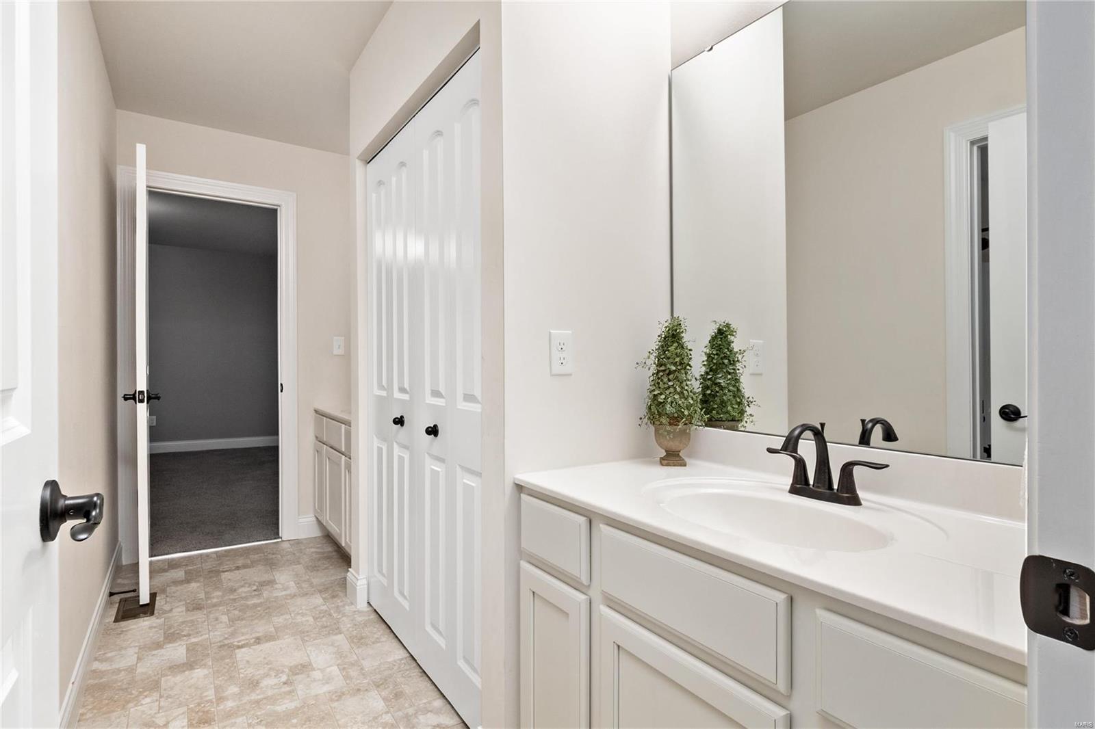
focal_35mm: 18
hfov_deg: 90.0
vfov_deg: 67.4
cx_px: 548
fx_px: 547
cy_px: 364
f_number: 8
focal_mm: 9
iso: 400
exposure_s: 1/10
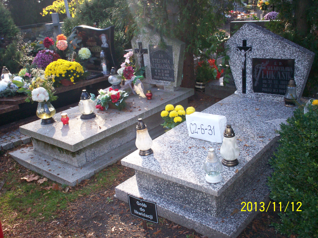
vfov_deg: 39.7
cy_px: 119
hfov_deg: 51.4
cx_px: 159
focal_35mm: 36
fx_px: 331
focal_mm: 6
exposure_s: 1/75.1
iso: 140
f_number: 4.5
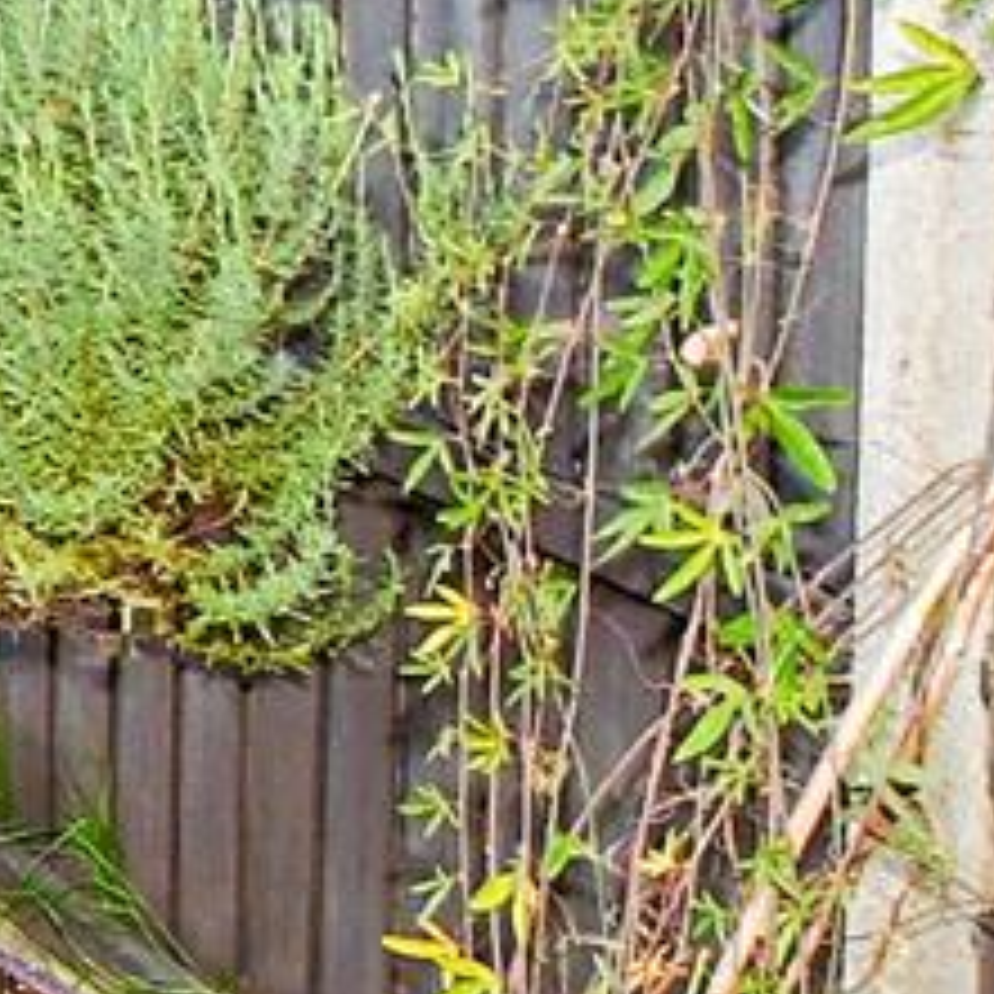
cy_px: -729
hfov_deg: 10.3
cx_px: -2190
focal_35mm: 104
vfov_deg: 14.8
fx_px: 3379
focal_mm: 10
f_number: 8
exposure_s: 1/250
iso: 400
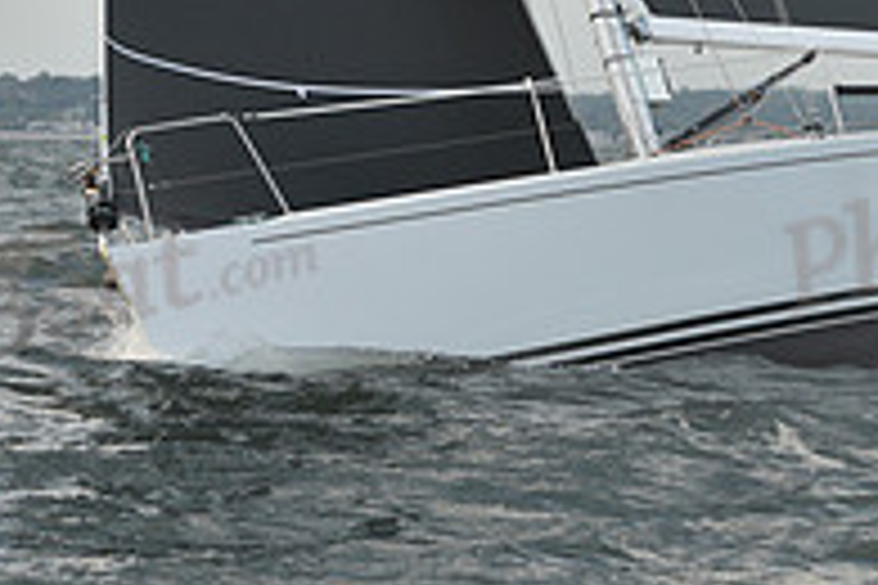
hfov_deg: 7.1
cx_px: 554
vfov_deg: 4.7
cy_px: 25
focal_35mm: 292
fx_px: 7121
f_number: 4.5
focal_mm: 98
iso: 250
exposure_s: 1/640
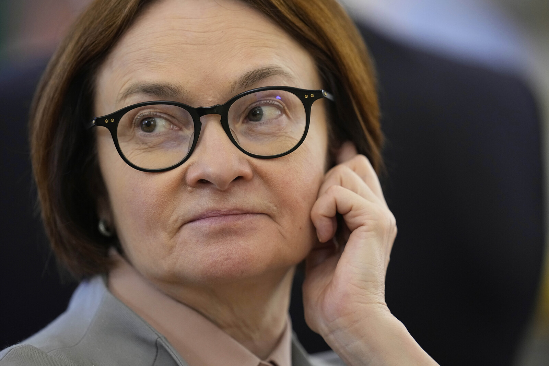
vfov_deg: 3.4
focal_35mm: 400
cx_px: 274
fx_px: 6100
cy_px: 183
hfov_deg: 5.2
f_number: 2.8
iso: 3200
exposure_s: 1/500
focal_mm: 400
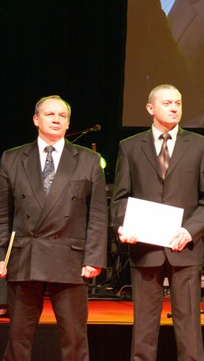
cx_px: 264
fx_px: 1364
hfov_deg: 8.4
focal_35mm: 142
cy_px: 181
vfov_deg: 15.1
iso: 800
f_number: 5.6
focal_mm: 60
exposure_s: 1/25
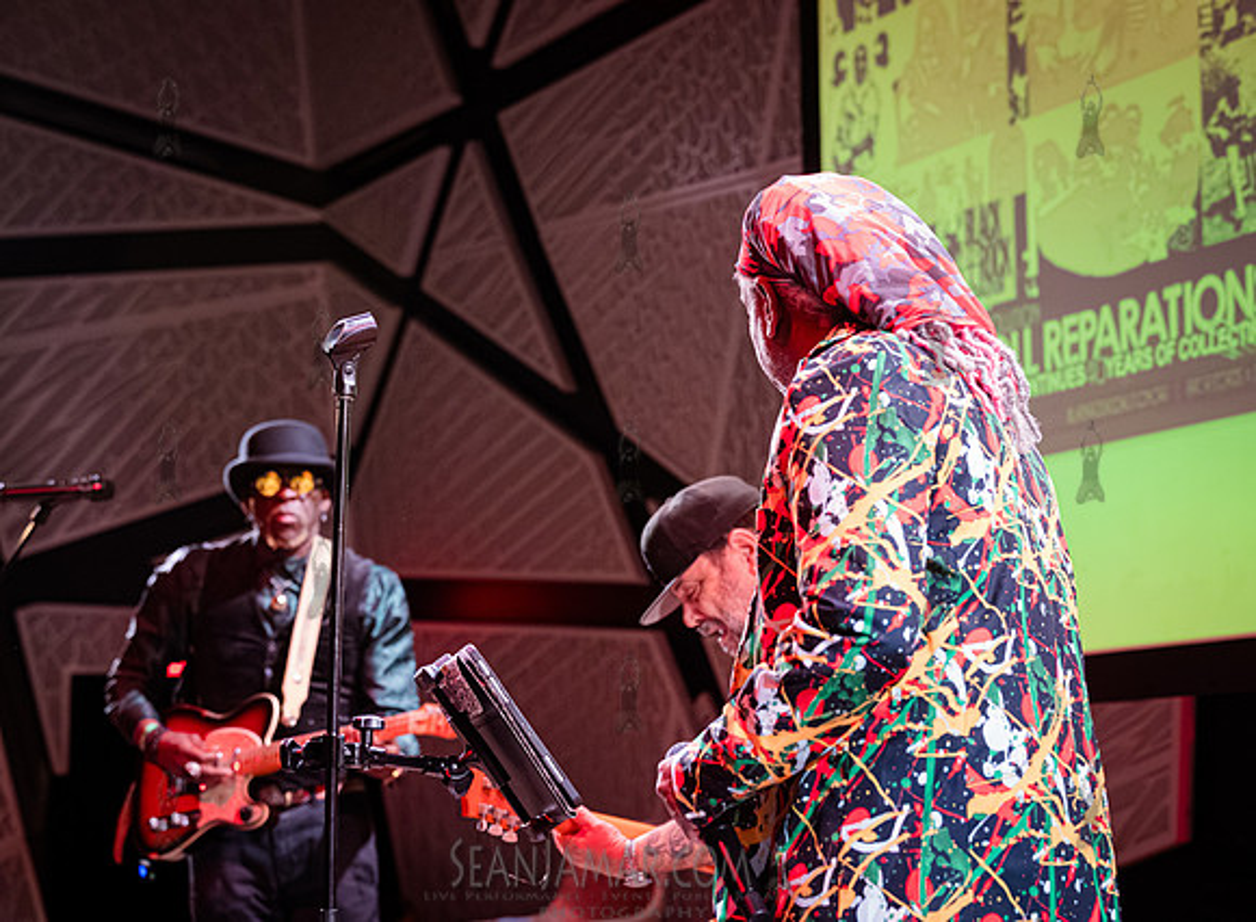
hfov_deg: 25.4
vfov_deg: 18.9
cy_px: 457
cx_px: 715
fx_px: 2778
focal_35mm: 77
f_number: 3.5
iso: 10000
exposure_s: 1/400
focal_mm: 70
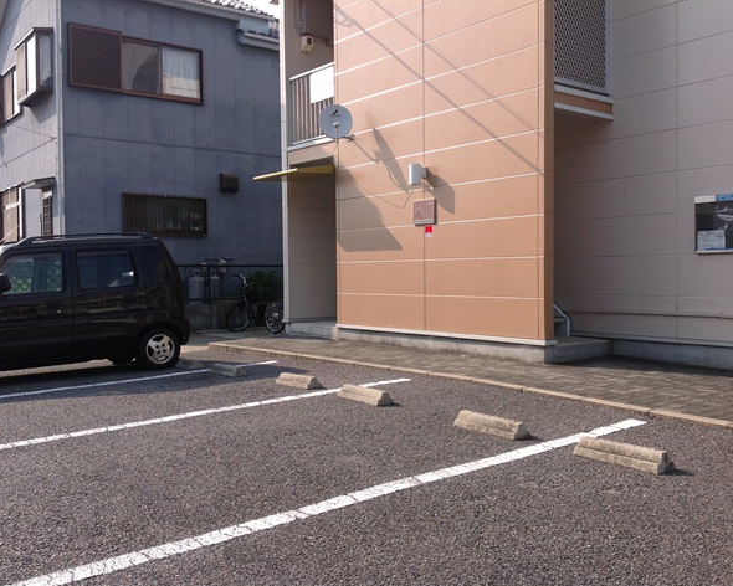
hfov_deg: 49.1
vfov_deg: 40.1
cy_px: 295
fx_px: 803
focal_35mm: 37
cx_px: 375
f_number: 2.4
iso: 50
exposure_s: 1/1080
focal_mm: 4.28
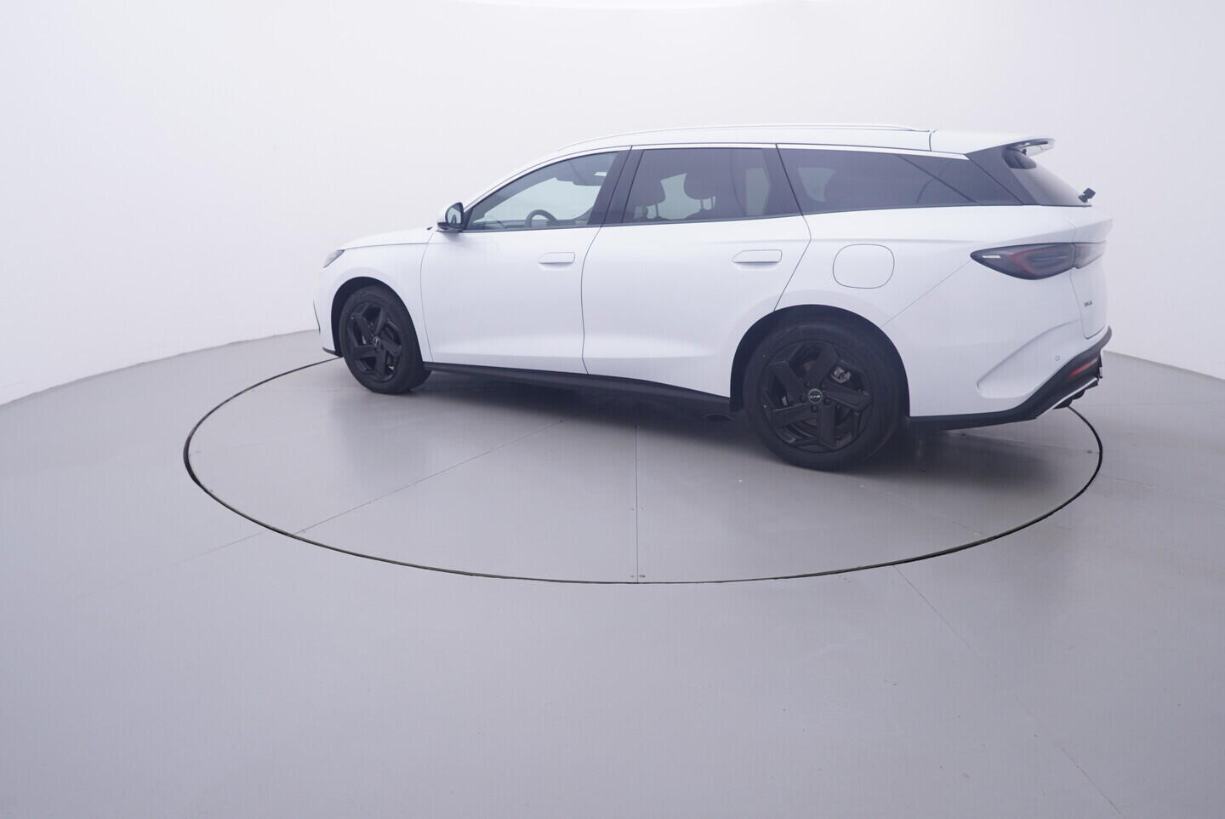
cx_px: 612
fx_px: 766
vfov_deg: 56.2
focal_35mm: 22
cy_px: 410
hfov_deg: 77.3
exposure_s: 1/80
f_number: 5
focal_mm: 15
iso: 200
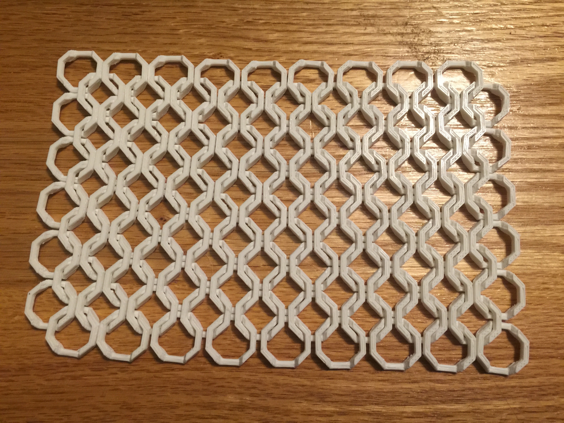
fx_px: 472
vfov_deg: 48.2
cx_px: 282
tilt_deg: -80.5
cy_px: 212
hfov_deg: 61.7
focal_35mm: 29
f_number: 2.2
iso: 125
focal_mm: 4.15
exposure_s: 1/10
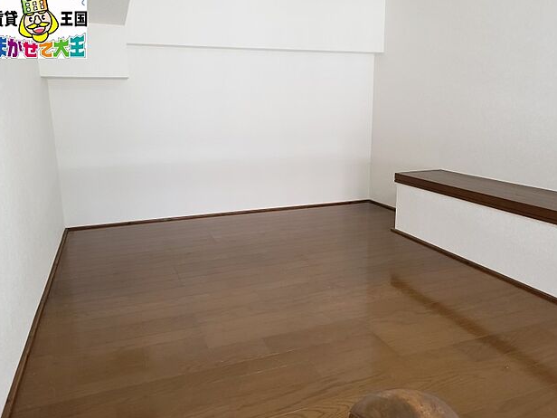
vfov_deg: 51.3
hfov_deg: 65.3
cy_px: 202
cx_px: 279
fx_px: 434
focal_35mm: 27
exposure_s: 1/13
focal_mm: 4.3
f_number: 2.4
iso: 250
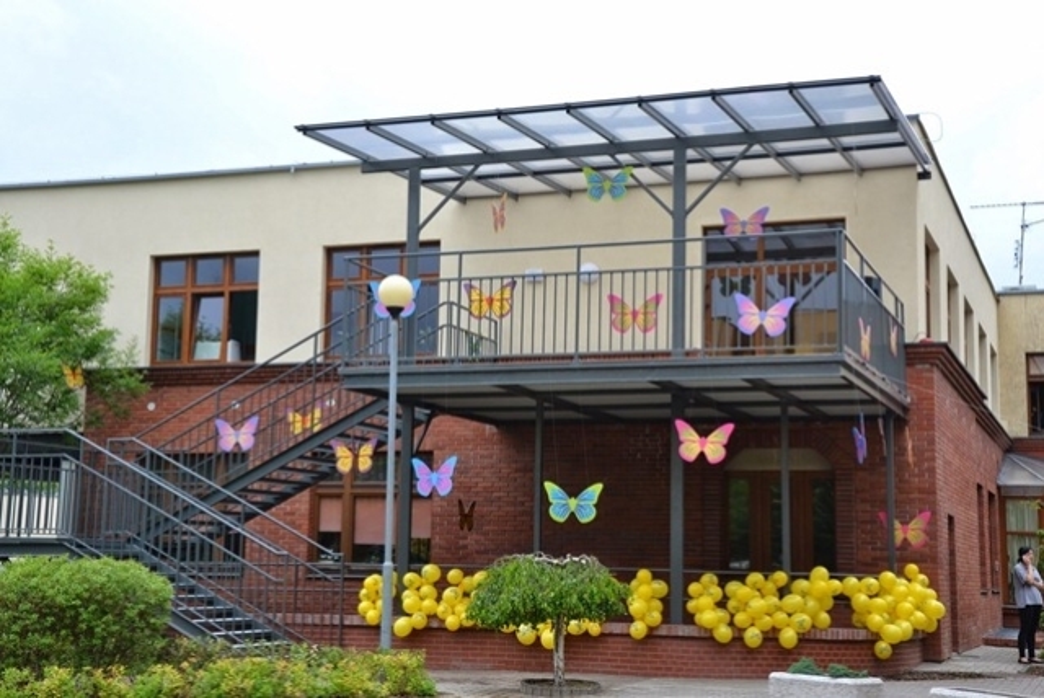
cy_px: 349
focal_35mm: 52
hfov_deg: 37.8
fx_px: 1524
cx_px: 522
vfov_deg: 25.8
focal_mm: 35
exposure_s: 1/160
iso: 100
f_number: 6.3
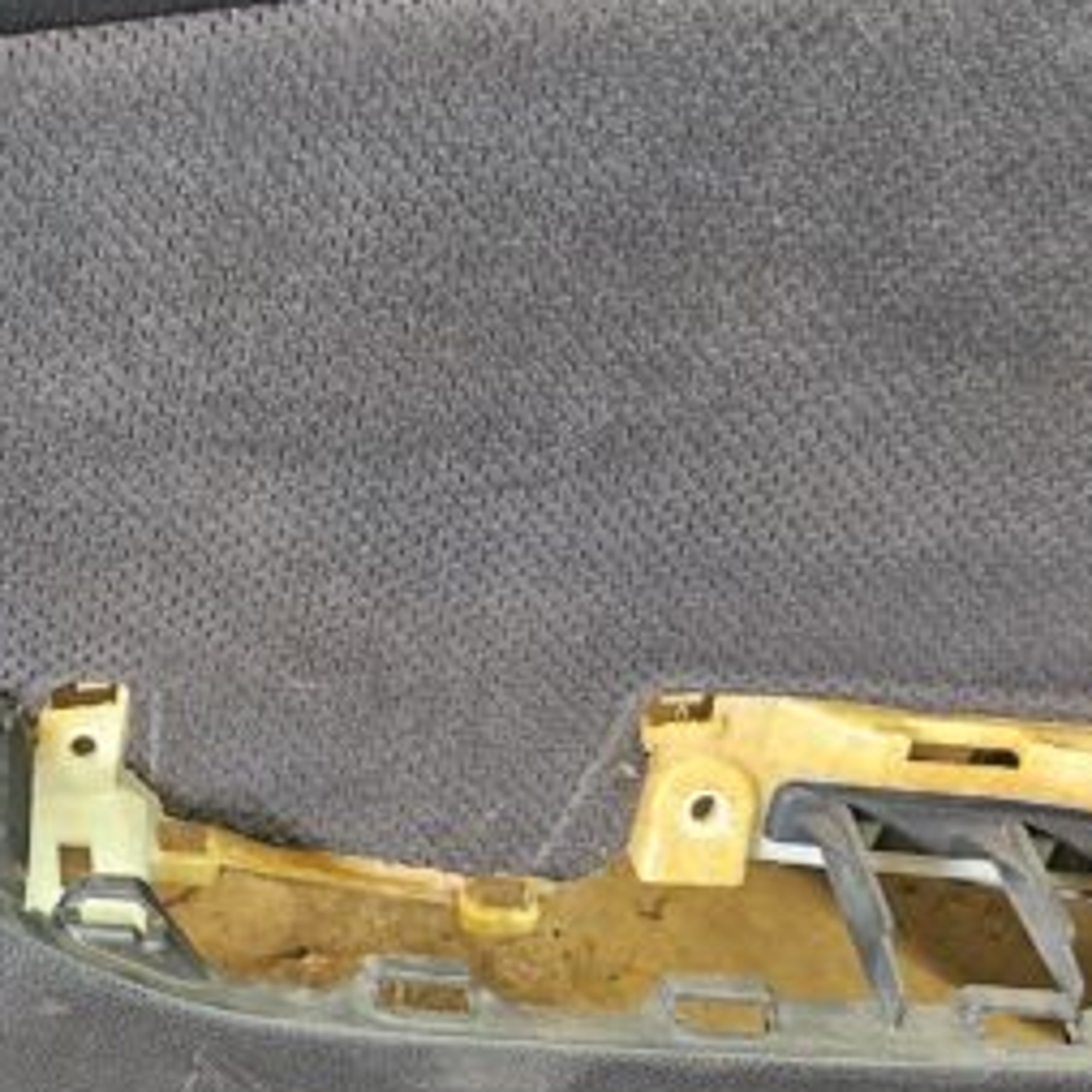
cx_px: -150
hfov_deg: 20.1
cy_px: 808
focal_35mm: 82
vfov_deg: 21.0
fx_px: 2927
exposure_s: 1/120
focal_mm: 5.4
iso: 1000
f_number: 1.8
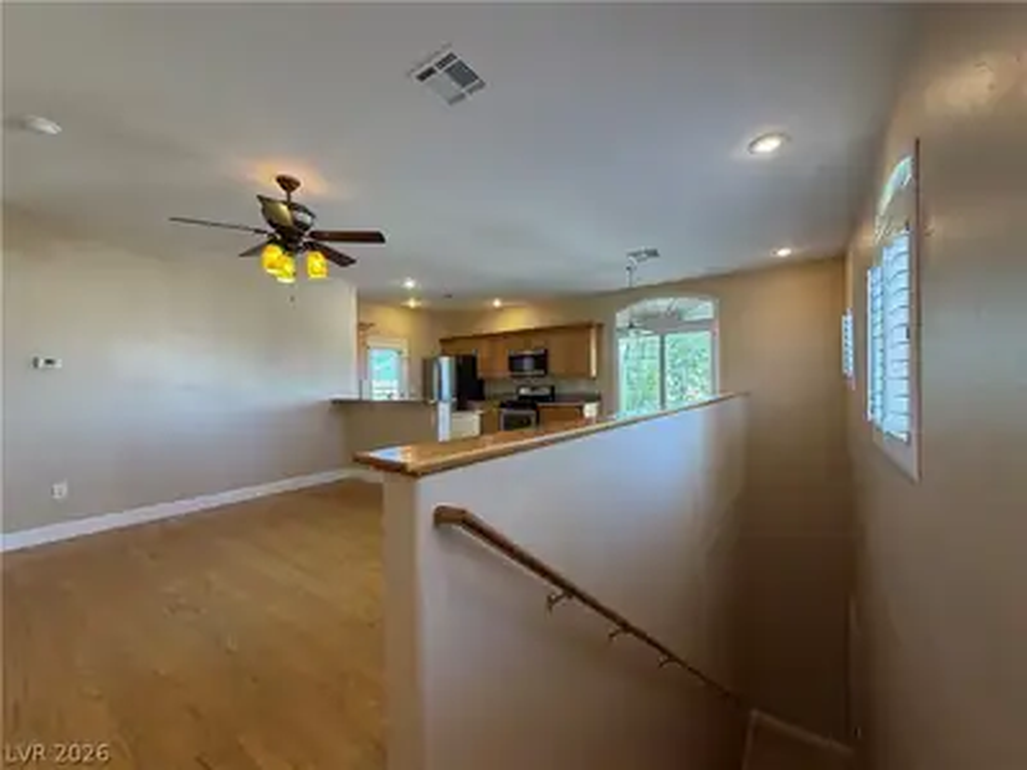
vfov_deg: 85.7
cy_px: 385
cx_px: 514
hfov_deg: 102.1
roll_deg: +1.3
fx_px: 415
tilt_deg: -0.3
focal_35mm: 14
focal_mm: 2.22
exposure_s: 1/120
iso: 320
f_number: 2.2
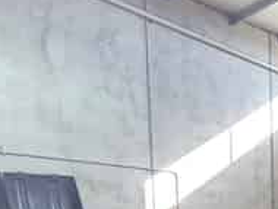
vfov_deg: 27.7
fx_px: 362
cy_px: 259
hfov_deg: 30.5
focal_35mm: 45
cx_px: 382
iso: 500
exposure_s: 1/50
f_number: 2.2
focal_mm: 2.2
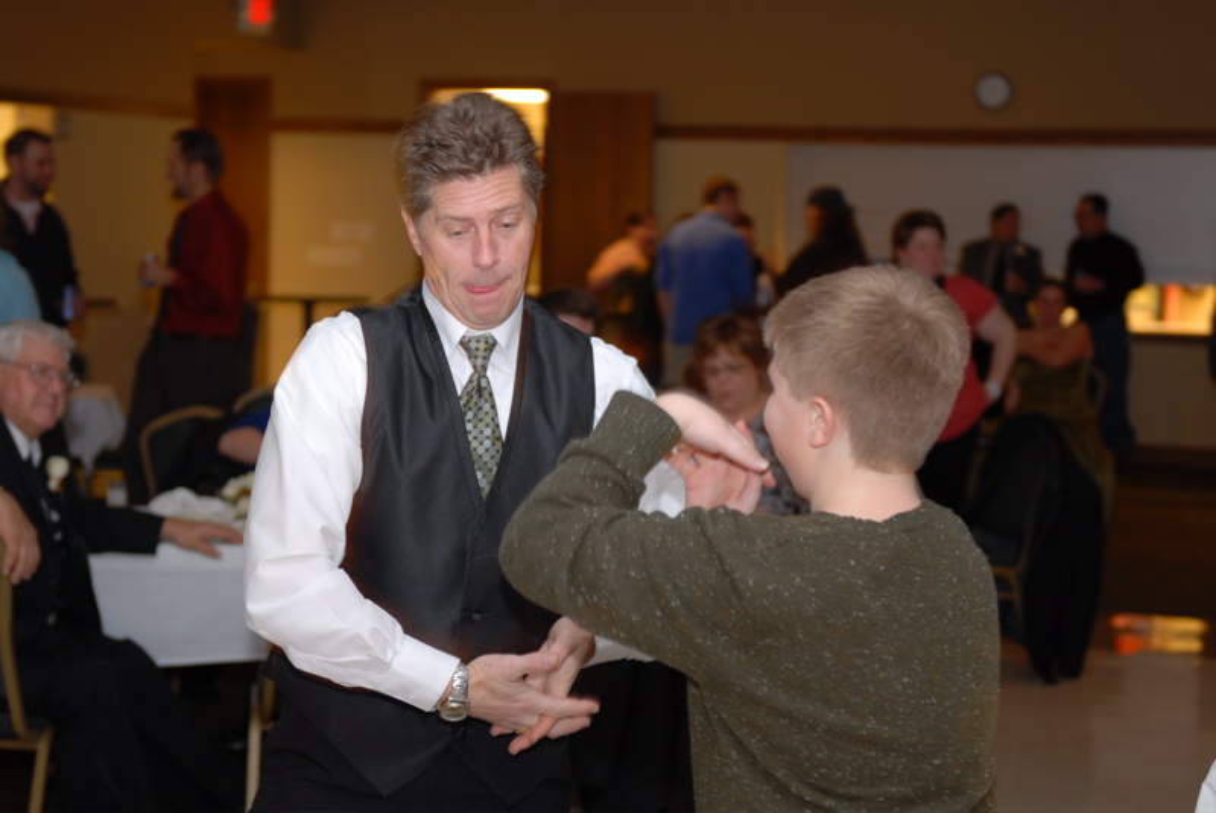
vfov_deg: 19.0
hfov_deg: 28.0
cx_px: 608
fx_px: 2434
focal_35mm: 72
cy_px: 406
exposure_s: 1/10
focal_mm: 48
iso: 100
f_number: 2.8
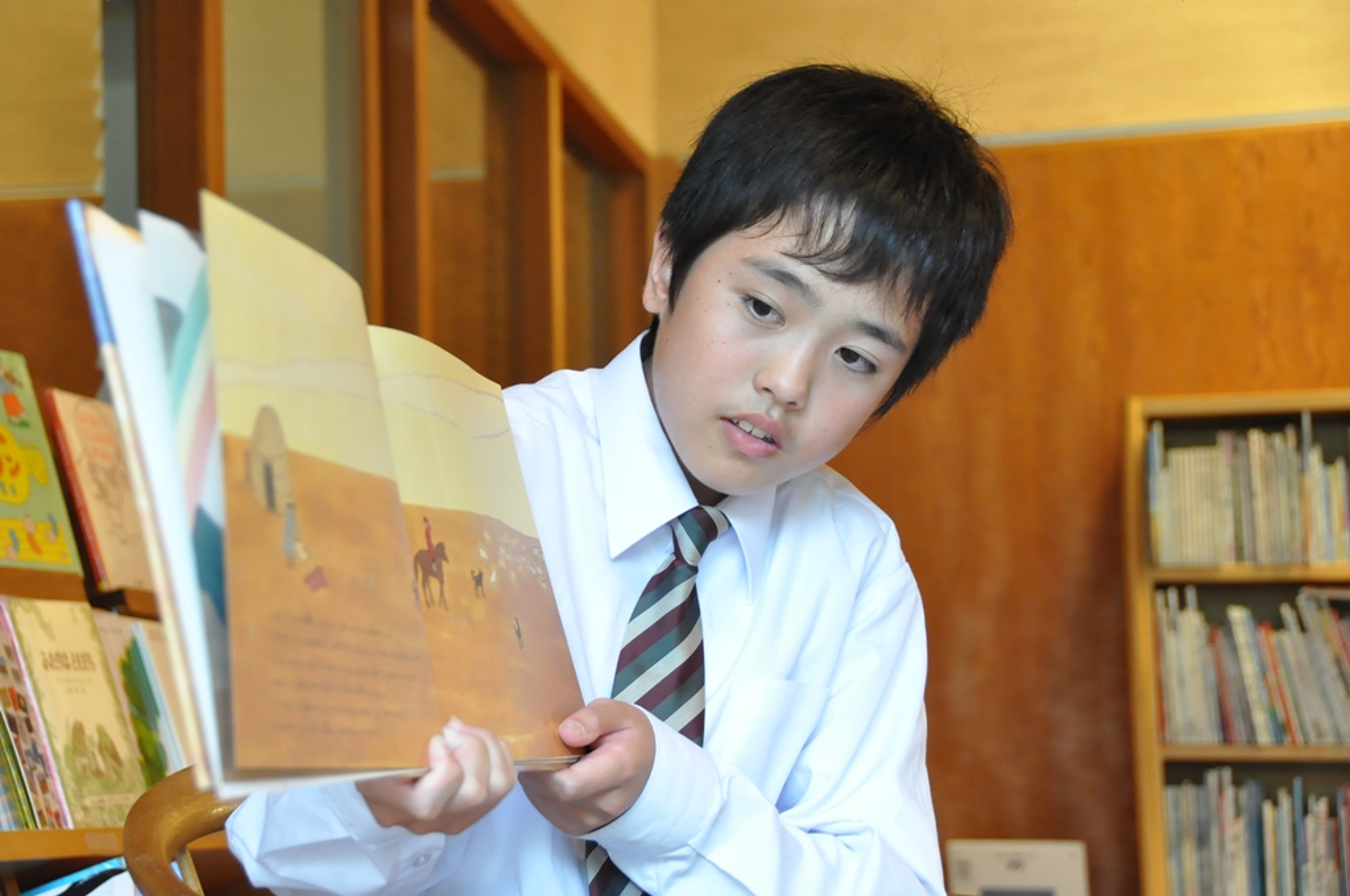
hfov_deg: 26.0
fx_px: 2921
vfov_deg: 17.4
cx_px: 675
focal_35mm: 78
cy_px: 448
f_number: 5.6
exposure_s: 1/60
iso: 2000
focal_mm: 52
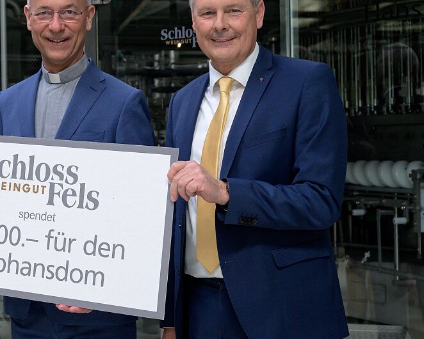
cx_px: 67
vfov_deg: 24.2
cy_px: 151
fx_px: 791
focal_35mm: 63
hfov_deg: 29.1
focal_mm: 37
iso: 800
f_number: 5
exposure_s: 1/200
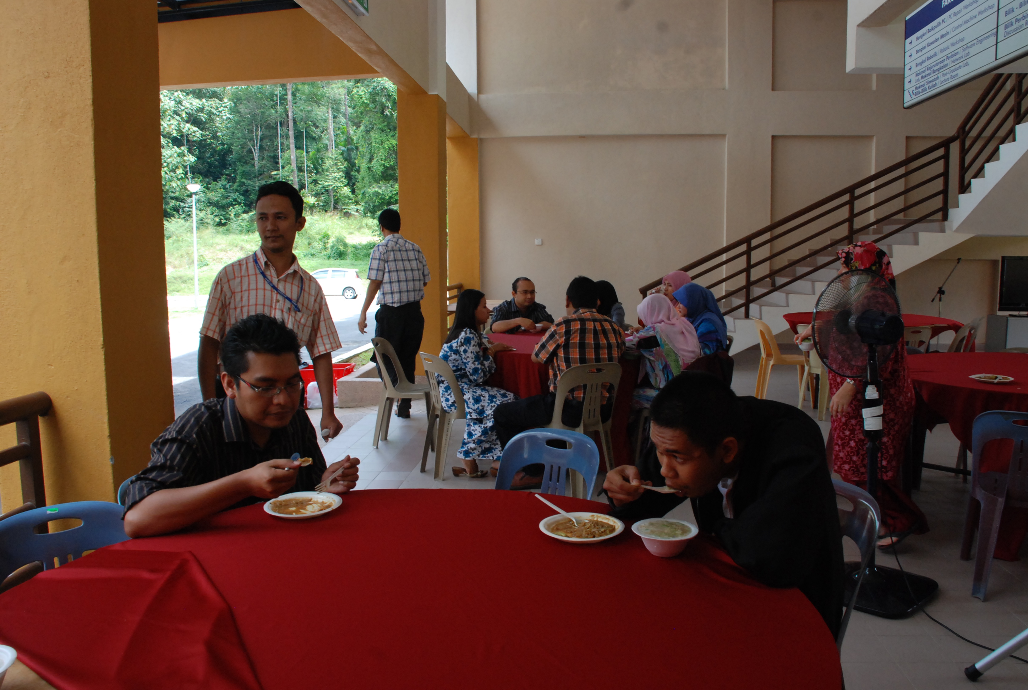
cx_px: 514
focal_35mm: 27
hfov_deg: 67.3
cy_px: 345
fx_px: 773
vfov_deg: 48.1
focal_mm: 18
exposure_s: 1/125
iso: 800
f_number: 9
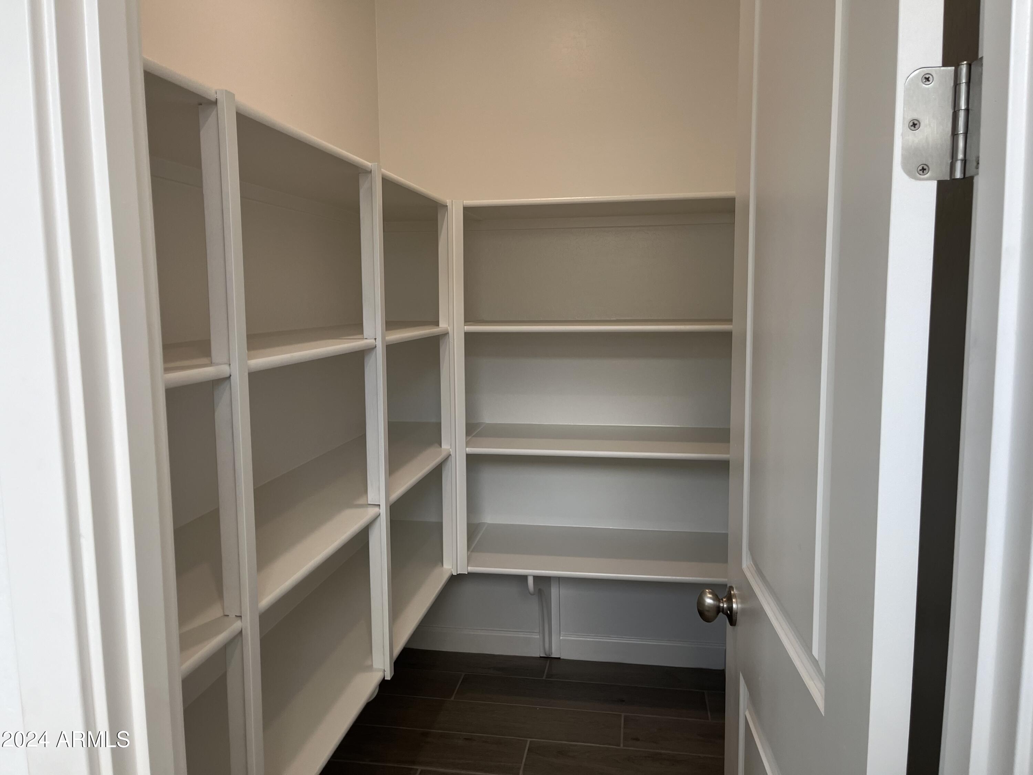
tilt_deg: -7.1
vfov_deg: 53.1
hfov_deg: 67.3
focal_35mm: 26
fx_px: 776
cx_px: 516
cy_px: 388
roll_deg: +1.4
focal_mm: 5.1
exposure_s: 1/120
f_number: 1.6
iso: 64
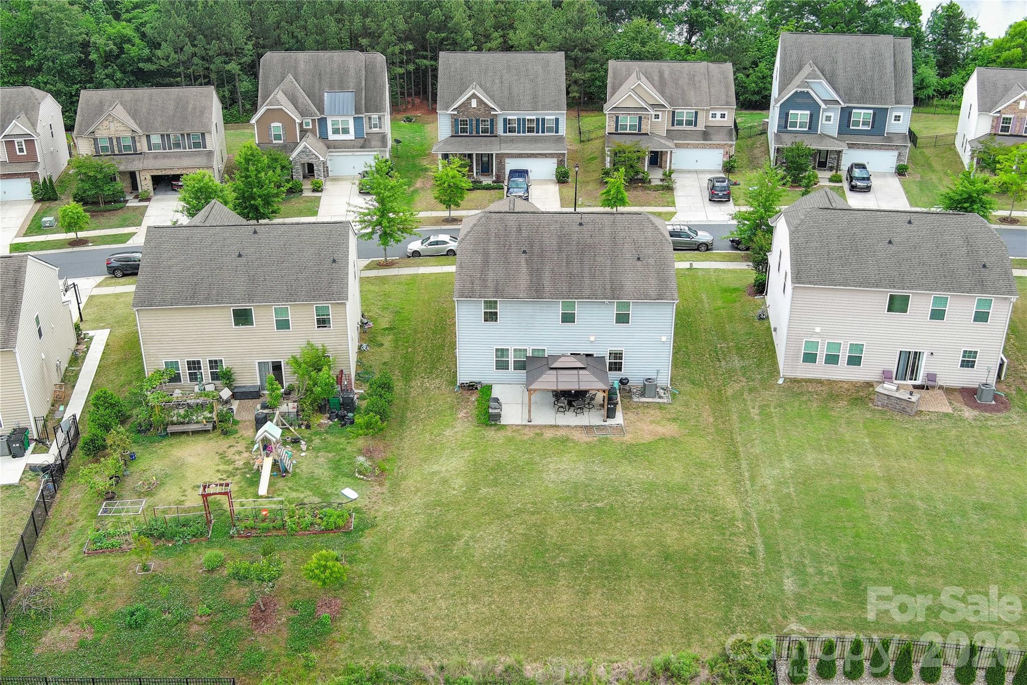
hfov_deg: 63.7
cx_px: 514
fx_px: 827
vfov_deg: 45.0
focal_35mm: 29
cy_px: 342
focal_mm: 10.57
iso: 100
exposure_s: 1/480
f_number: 2.8
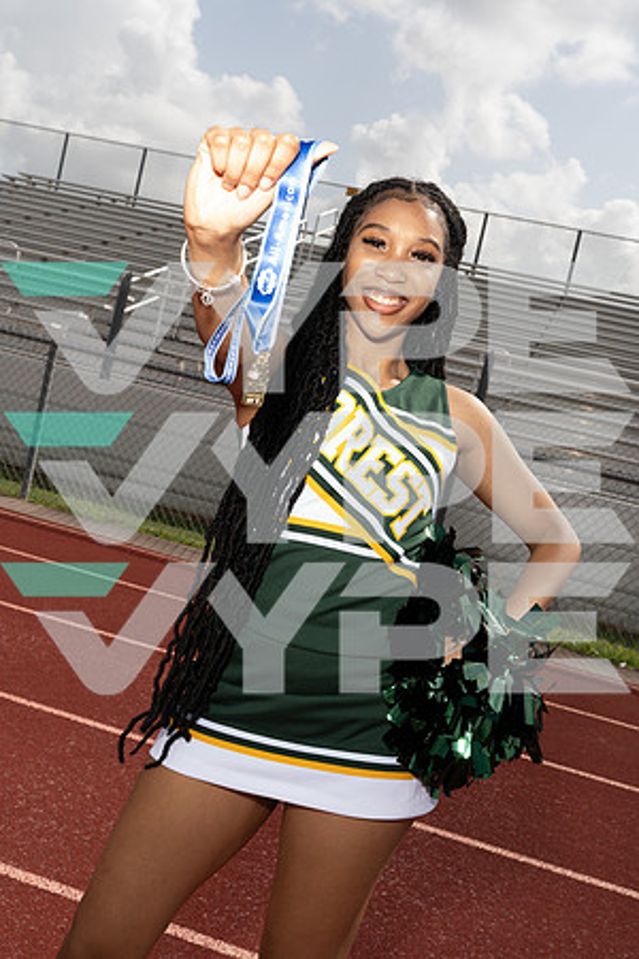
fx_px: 1038
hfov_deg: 34.2
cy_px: 480
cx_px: 320
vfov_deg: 49.6
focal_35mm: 39
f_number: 11
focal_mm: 39
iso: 200
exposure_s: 1/250
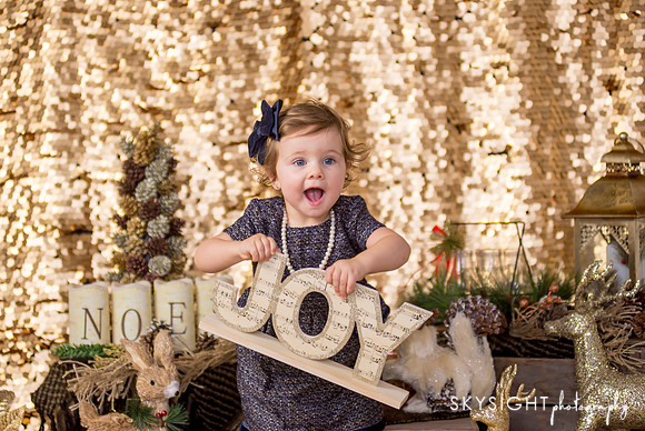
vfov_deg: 15.9
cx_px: 307
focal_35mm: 86
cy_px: 199
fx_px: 1546
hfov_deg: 23.6
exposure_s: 1/250
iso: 500
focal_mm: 80
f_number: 2.8
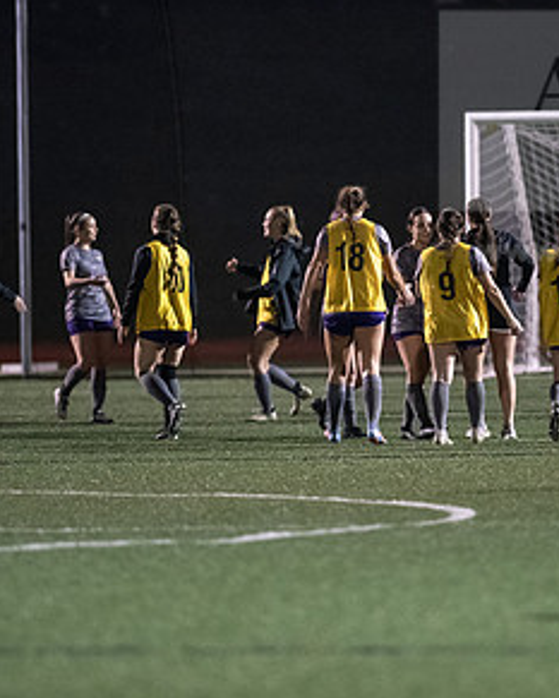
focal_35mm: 562
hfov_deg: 2.8
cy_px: 301
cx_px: 367
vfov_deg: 3.4
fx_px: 11616
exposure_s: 1/800
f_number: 2.8
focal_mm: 300
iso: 8000
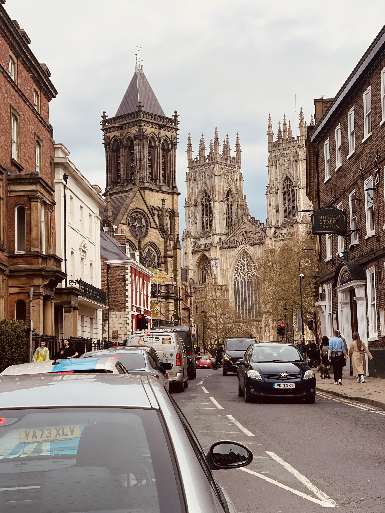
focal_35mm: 64
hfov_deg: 22.9
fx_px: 949
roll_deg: +3.0
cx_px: 192
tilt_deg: +6.9
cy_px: 256
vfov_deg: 30.3
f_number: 2.2
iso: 32
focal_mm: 7.5
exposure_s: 1/2137
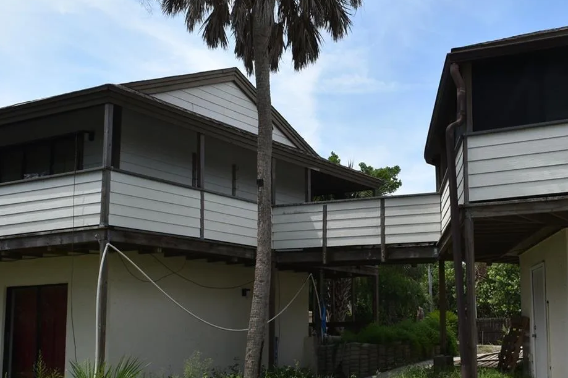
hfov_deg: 41.0
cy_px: 237
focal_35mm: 47
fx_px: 741
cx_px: 405
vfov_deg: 28.5
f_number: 9
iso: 100
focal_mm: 18
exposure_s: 1/200
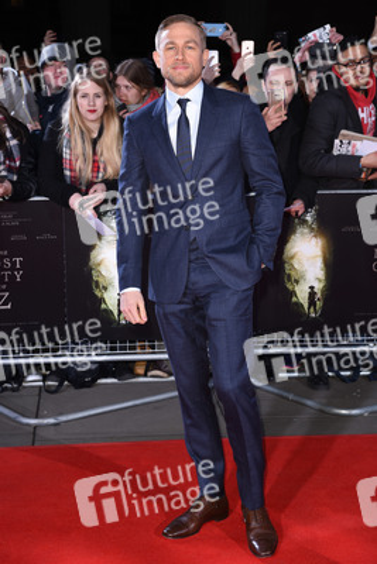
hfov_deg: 21.9
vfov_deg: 32.4
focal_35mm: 62
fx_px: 973
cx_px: 188
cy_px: 282
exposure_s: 1/250
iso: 400
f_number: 5.6
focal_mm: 62
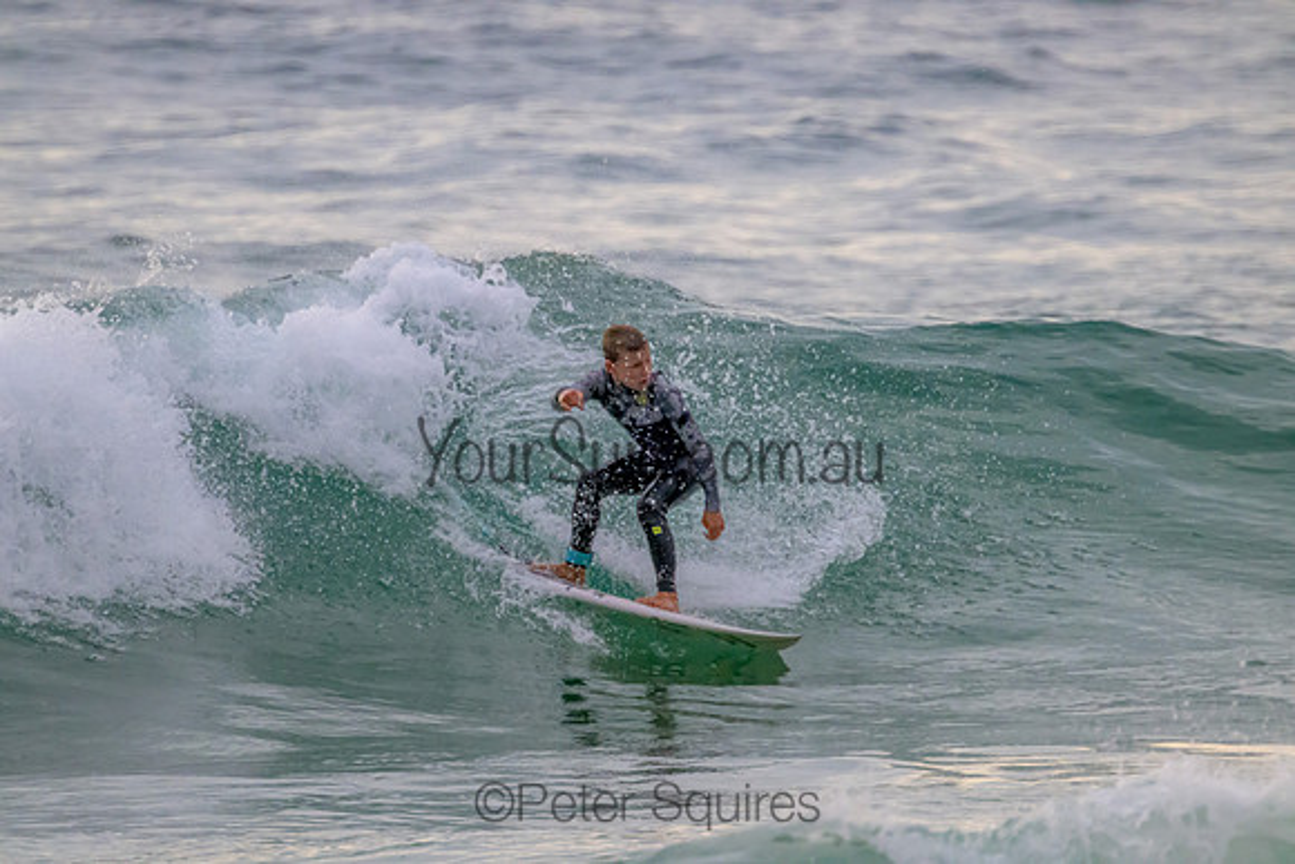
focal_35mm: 800
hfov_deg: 2.6
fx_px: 28783
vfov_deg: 1.7
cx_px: 648
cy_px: 432
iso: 7200
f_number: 11
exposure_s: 1/2000
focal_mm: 800
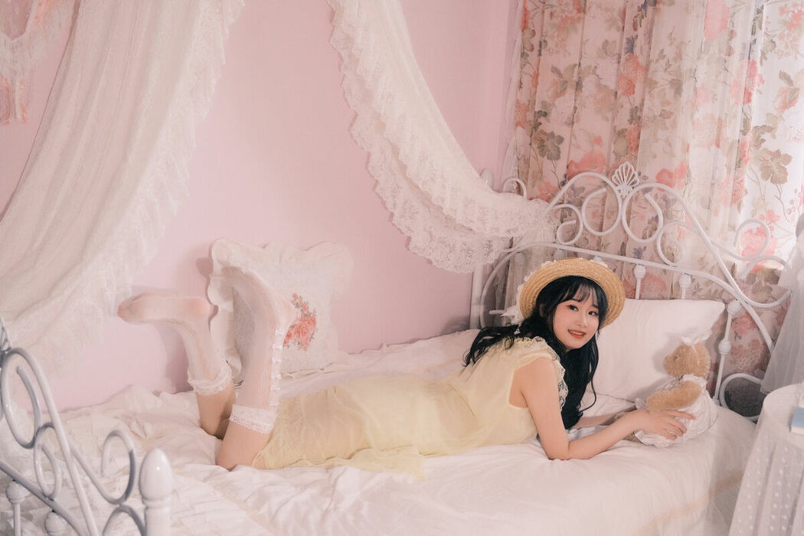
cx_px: 402
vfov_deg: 30.5
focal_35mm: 44
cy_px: 268
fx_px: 983
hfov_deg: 44.5
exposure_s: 1/250
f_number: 2.8
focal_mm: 29.2
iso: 640
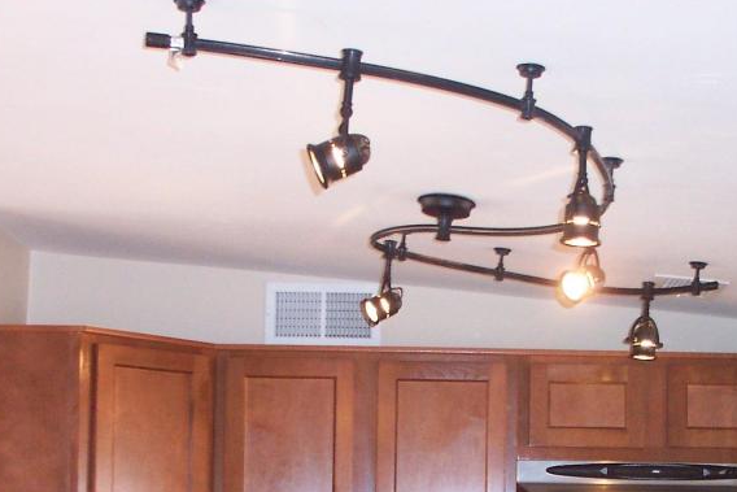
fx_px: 1454
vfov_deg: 18.7
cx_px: 441
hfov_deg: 28.4
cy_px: 495
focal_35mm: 71
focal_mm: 7.5
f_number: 2.8
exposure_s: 1/30
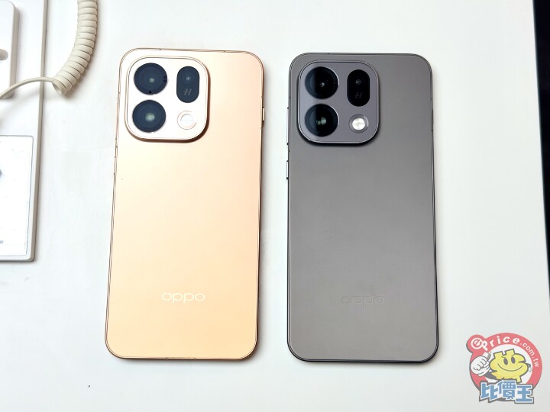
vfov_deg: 30.3
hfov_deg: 39.7
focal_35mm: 48
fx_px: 763
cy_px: 206
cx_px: 275
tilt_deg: -80.5
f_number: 1.78
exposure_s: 1/230
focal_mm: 6.76
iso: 64
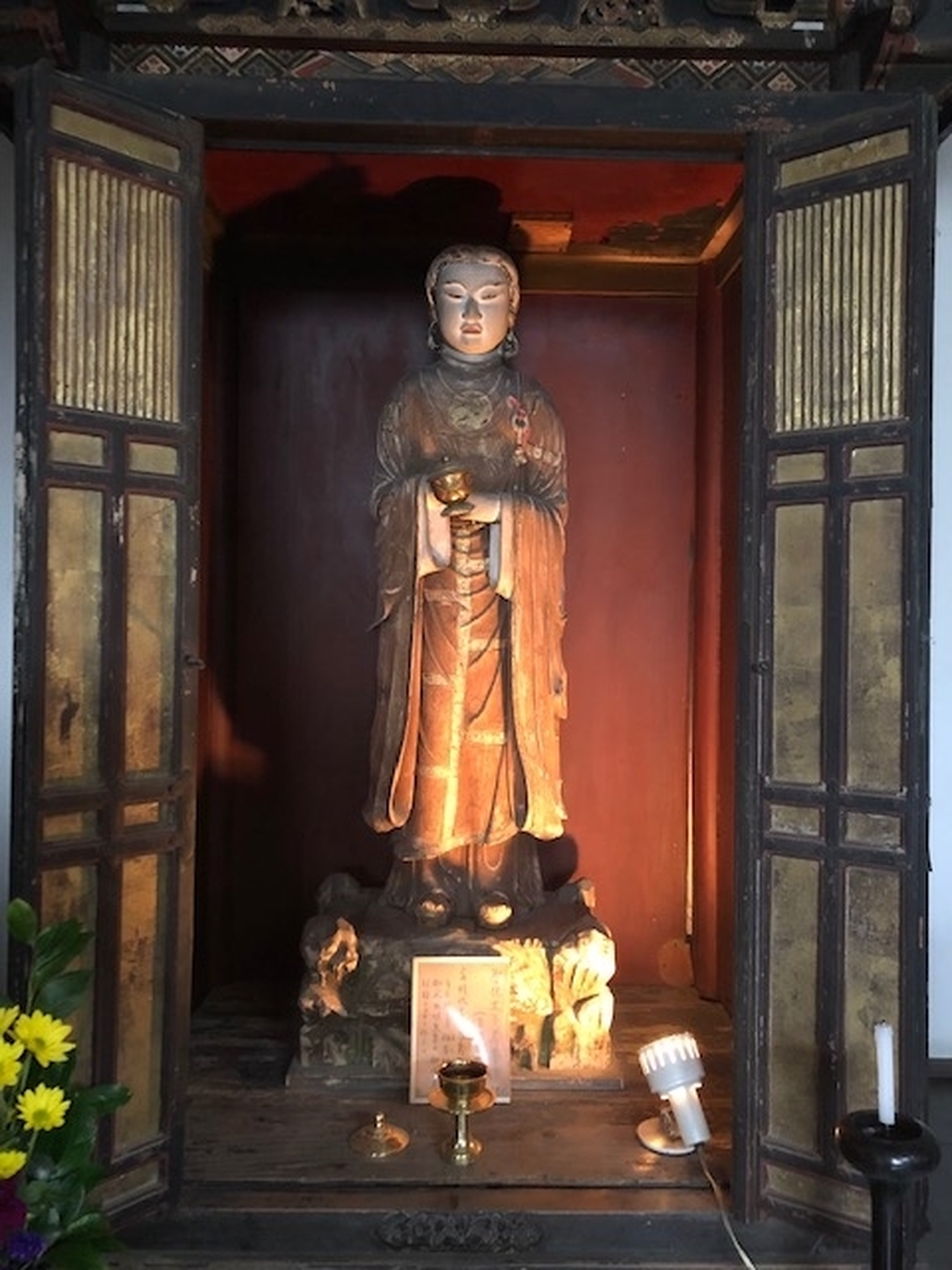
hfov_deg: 49.7
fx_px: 1027
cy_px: 635
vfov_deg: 63.4
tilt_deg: +0.5
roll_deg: +0.5
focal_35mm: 28
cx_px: 476
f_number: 1.8
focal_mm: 3.99
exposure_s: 1/4
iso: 125
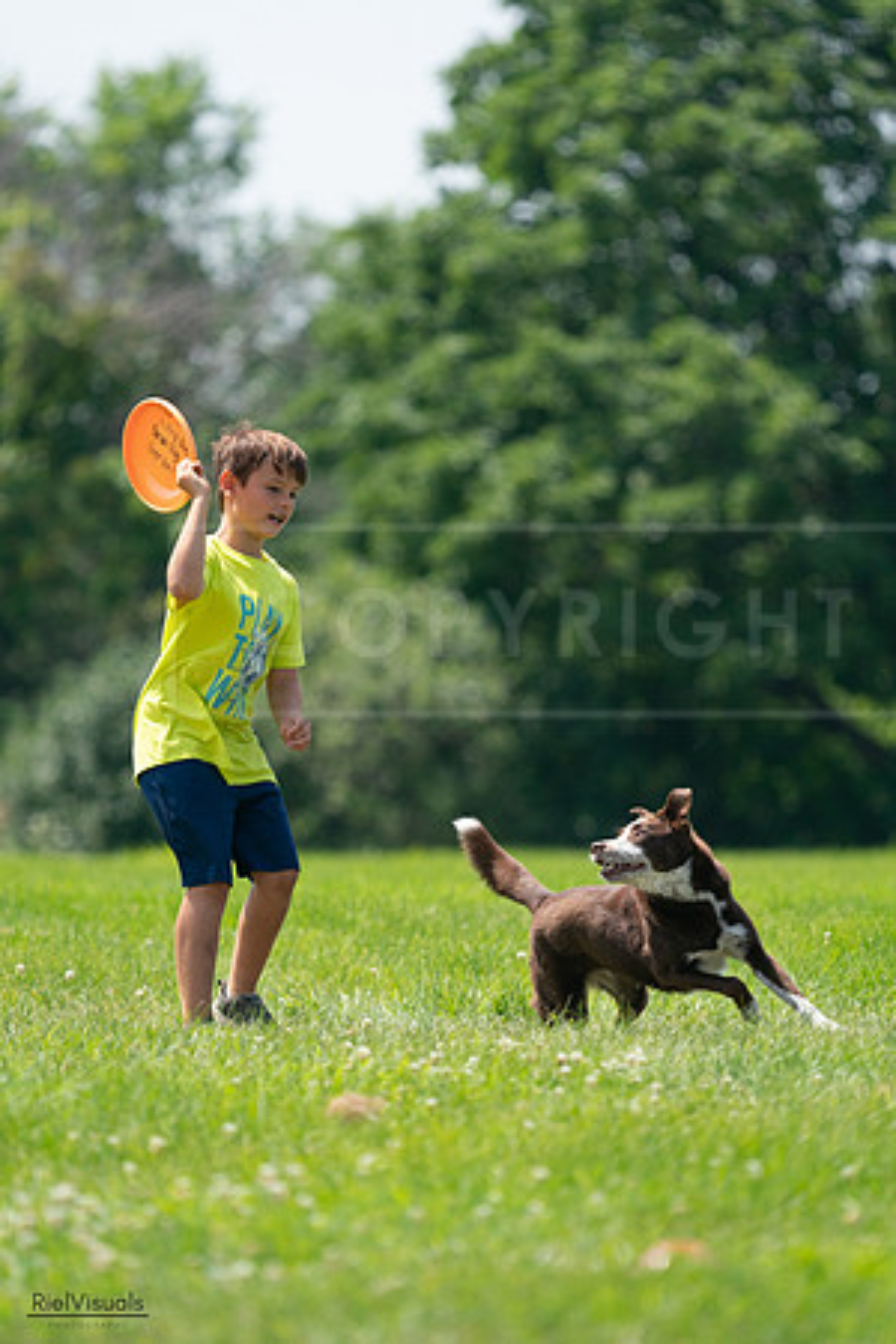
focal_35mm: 397
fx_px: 14820
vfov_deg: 5.2
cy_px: 672
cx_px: 448
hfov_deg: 3.5
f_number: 6.3
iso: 1250
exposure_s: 1/4000
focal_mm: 397
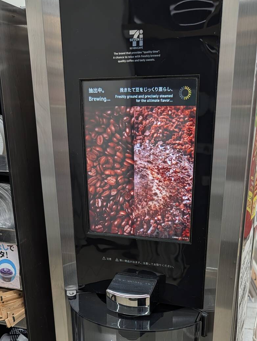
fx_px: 365
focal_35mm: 37
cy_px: 259
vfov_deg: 48.0
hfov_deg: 38.7
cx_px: 140
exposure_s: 1/279
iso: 294
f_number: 1.68
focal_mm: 6.9
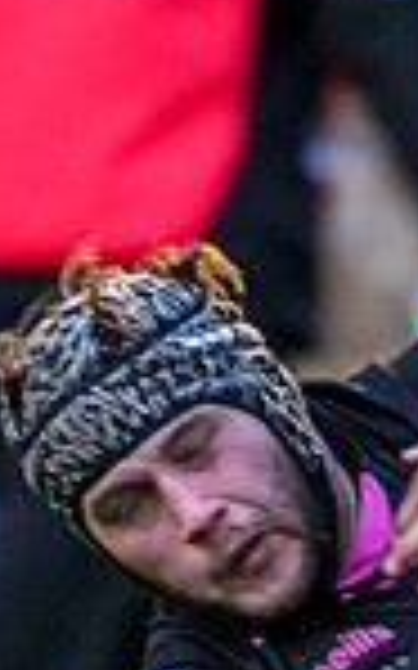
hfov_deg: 0.7
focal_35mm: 1967
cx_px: 754
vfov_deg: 1.1
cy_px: 542
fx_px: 35887
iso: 8000
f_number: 3.2
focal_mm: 400
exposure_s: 1/500
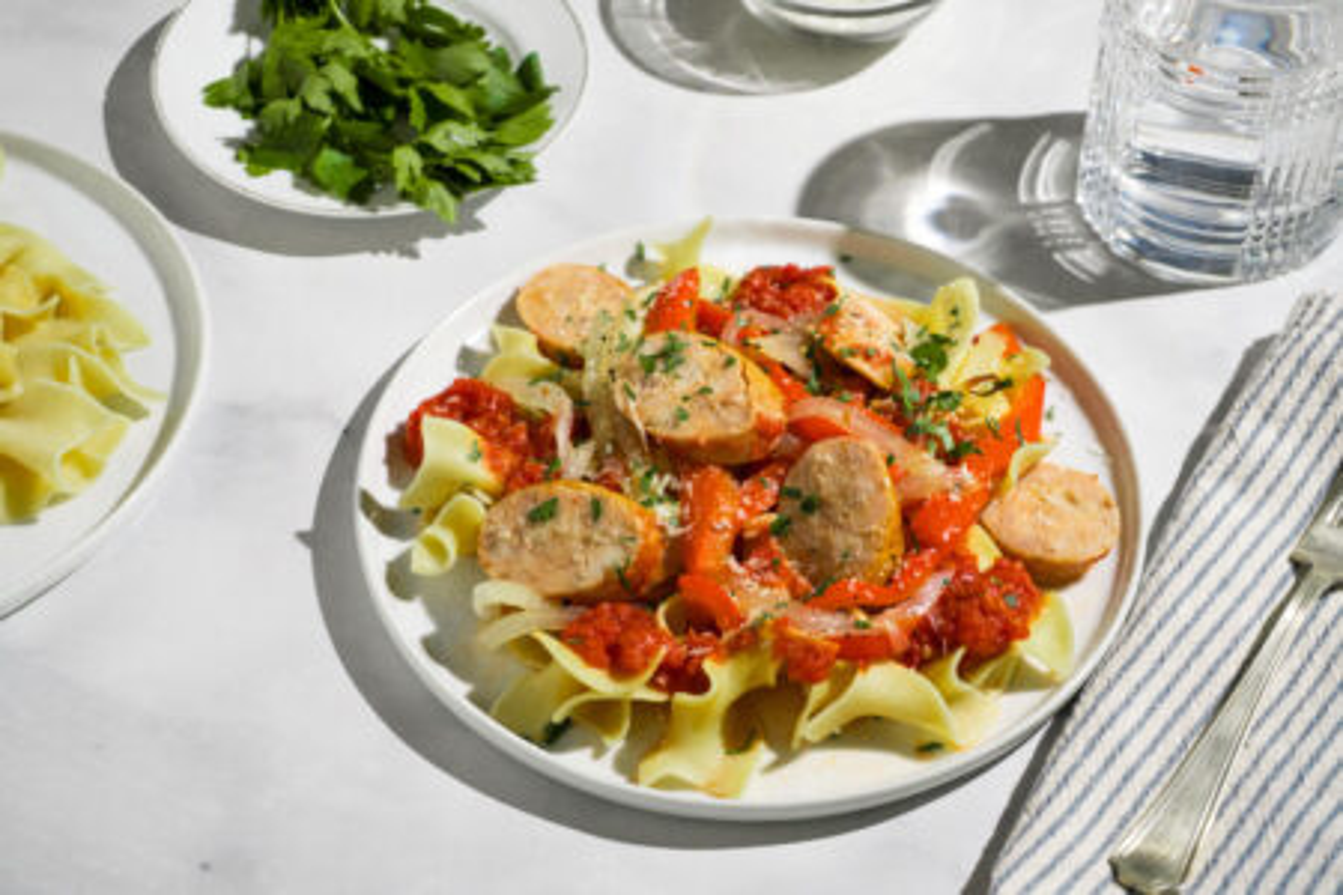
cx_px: 672
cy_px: 448
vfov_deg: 19.7
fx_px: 2574
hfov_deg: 29.2
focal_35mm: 69
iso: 1000
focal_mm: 46
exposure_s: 1/160
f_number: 5.6
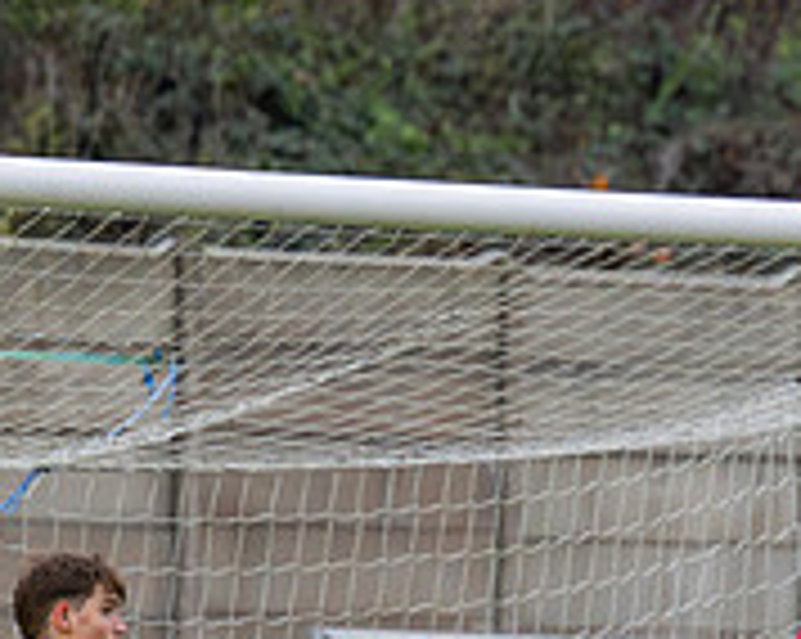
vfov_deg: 2.0
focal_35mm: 781
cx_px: 1124
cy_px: 739
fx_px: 18495
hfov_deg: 2.5
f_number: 2.8
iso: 2000
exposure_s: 1/1250
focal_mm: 135
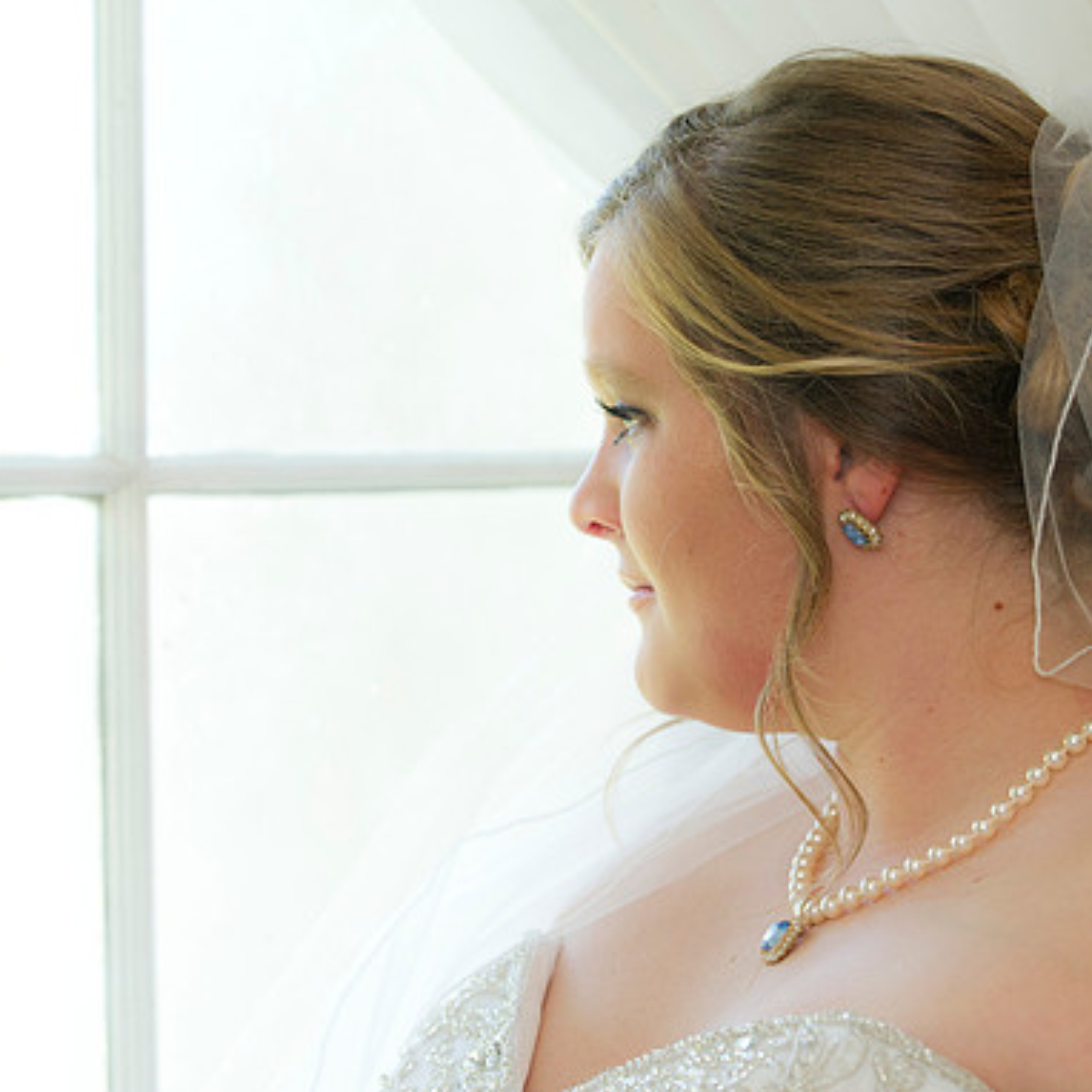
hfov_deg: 15.0
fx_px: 4140
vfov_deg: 15.0
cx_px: 560
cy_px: 543
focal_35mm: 116
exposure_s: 1/250
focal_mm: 90
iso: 1600
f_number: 4
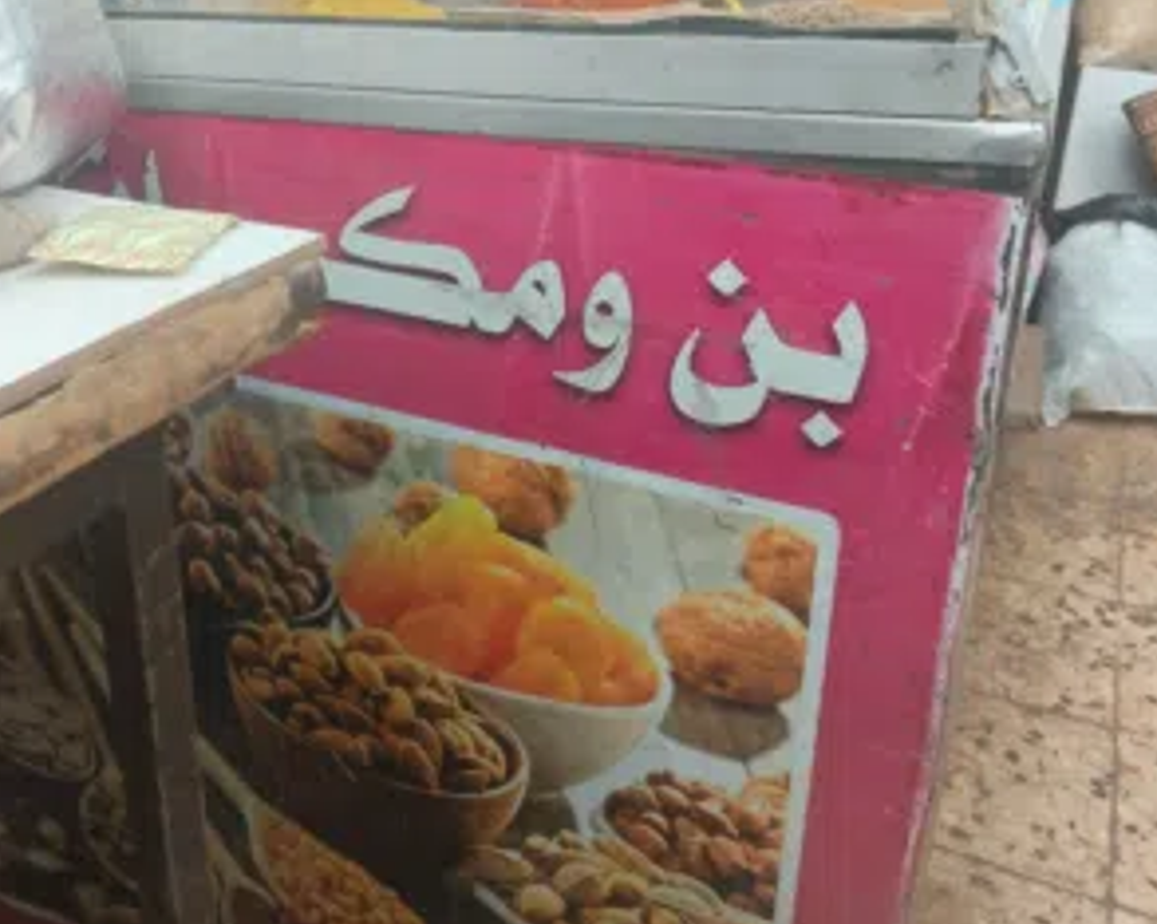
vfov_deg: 44.6
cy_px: 261
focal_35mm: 32
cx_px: 577
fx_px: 1095
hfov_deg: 55.7
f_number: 1.6
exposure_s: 1/33.3
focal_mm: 4.09
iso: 192
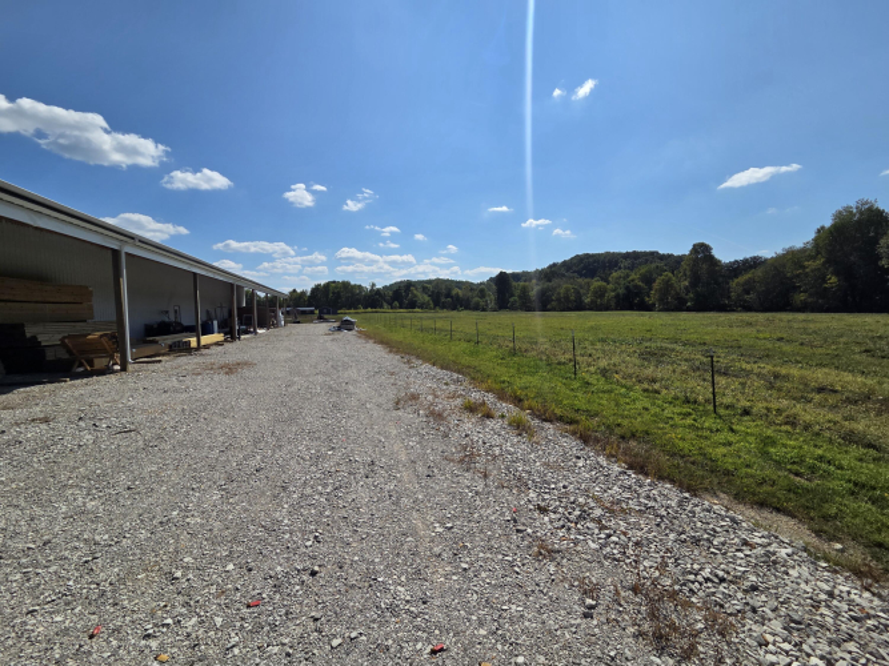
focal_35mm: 13
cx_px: 444
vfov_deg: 89.9
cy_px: 333
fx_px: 334
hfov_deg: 106.2
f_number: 2.2
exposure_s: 1/4032
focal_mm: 2.2
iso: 50
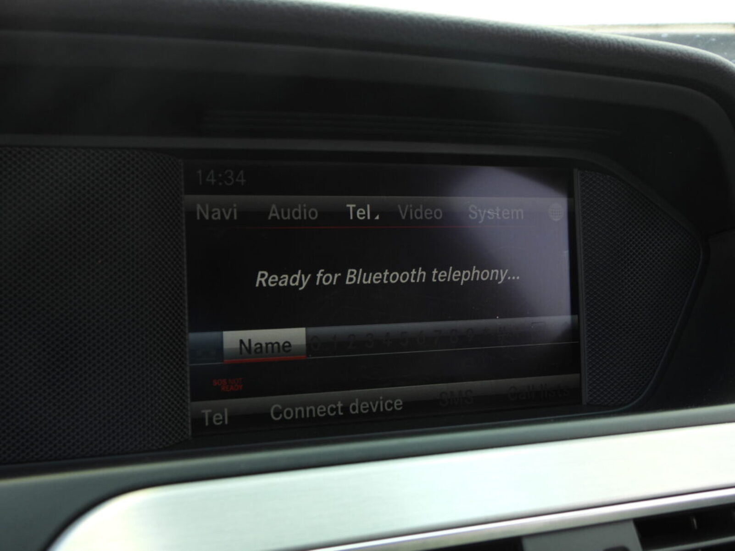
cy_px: 276
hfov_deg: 40.4
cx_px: 368
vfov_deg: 30.9
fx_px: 998
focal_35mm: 47
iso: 100
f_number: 3.2
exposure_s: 1/40
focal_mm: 8.5
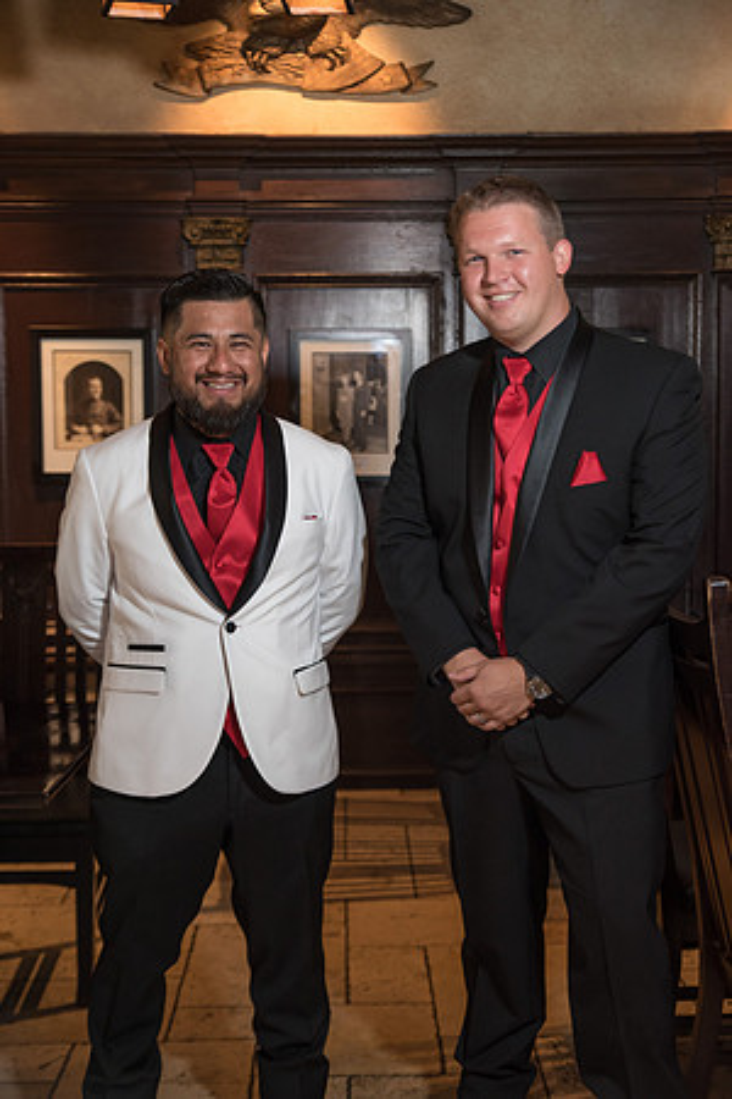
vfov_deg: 36.2
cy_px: 550
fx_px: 1677
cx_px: 366
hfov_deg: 24.6
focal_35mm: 55
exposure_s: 1/125
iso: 1250
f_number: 4
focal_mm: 55
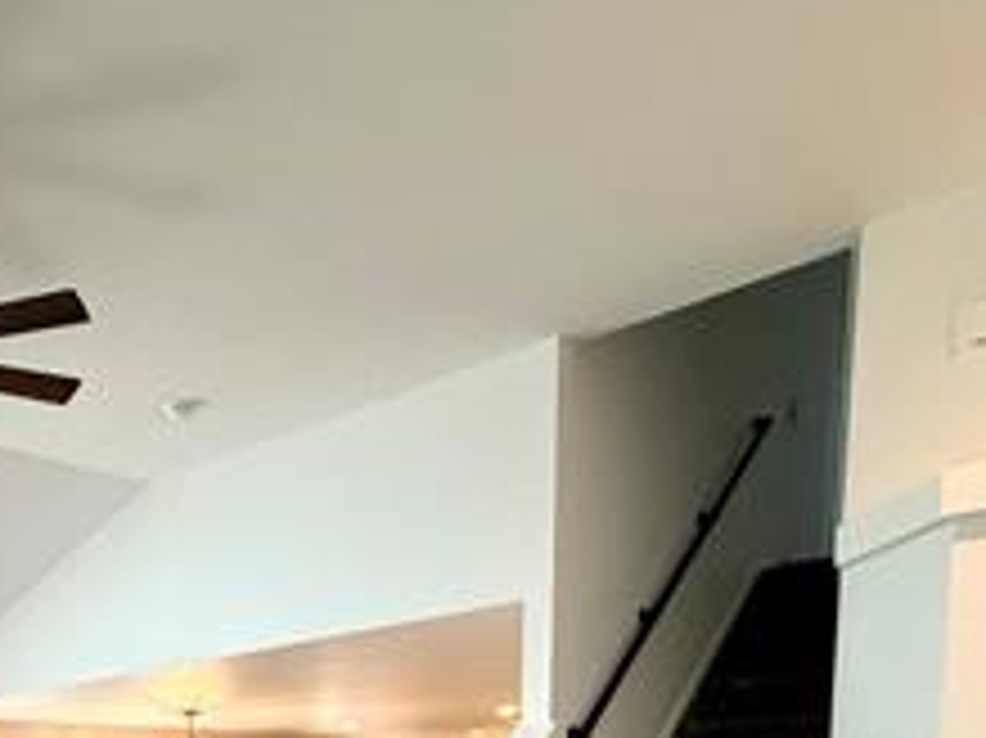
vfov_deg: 27.7
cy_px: 1015
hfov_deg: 42.9
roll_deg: +2.2
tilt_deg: -8.8
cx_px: 149
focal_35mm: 41
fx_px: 1167
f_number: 2.2
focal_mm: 2.22
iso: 320
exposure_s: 1/120
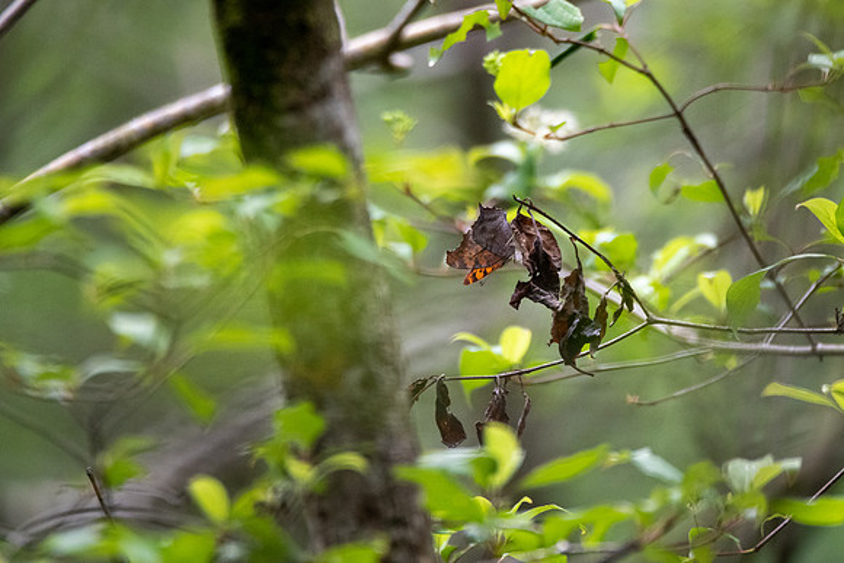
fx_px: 22365
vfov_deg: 1.4
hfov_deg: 2.2
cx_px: 539
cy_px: 190
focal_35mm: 954
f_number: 6.3
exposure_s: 1/800
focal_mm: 600
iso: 2000
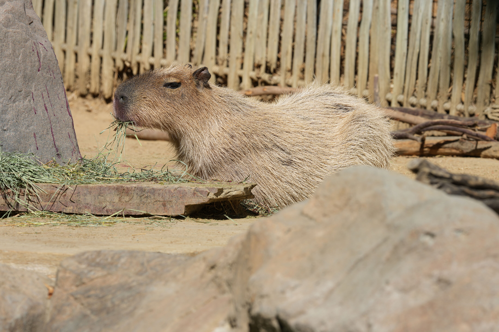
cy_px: 166
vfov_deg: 3.4
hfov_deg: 5.2
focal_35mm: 400
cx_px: 250
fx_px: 5544
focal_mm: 400
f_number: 8
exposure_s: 1/320
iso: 100
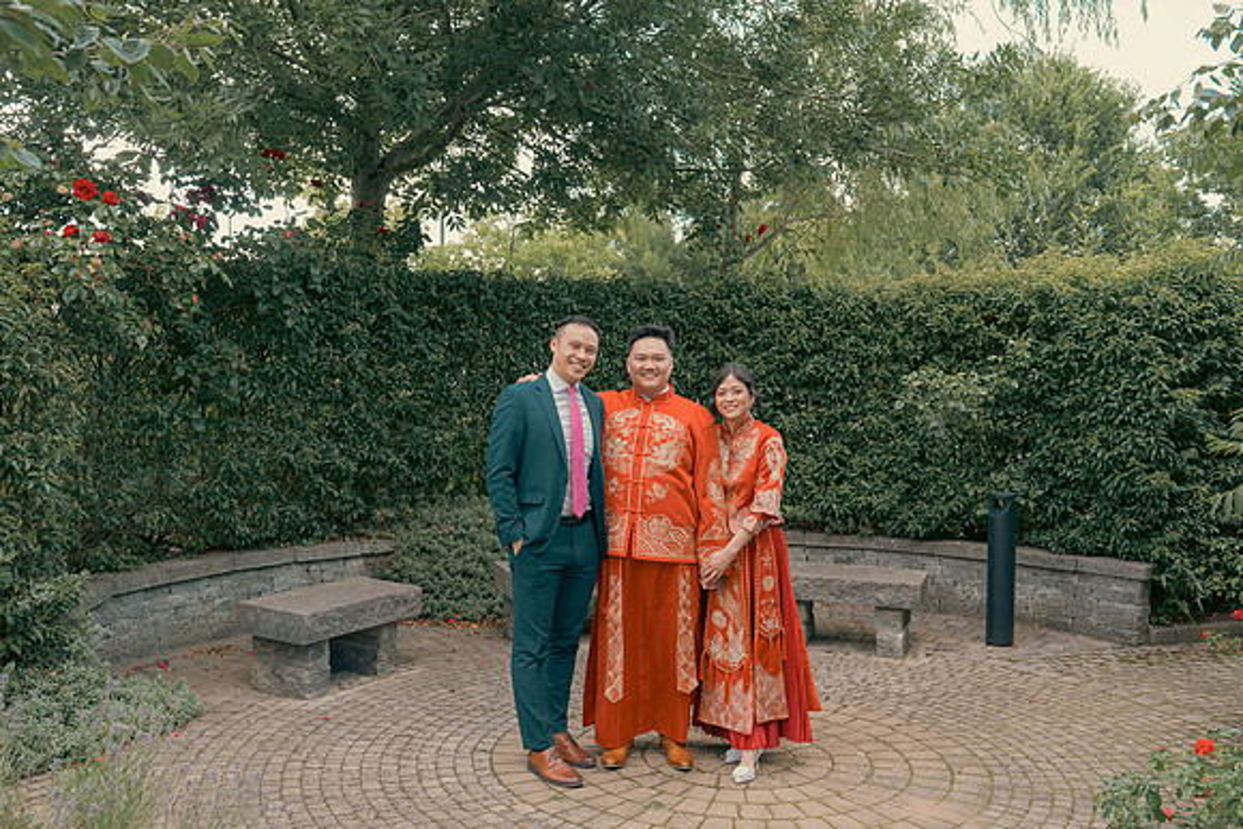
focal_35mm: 35
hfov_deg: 54.4
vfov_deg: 37.9
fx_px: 1209
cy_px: 414
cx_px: 622
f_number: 5.6
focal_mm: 35
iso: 500
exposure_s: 1/160
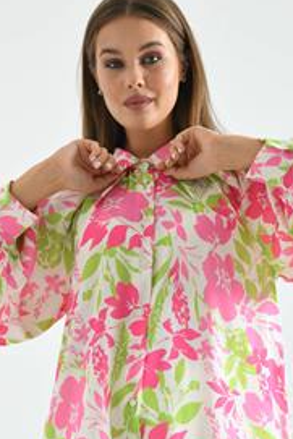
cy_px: 305
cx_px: 162
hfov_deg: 16.5
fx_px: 1012
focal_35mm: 83
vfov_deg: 24.3
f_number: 6.3
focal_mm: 50
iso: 100
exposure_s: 1/125
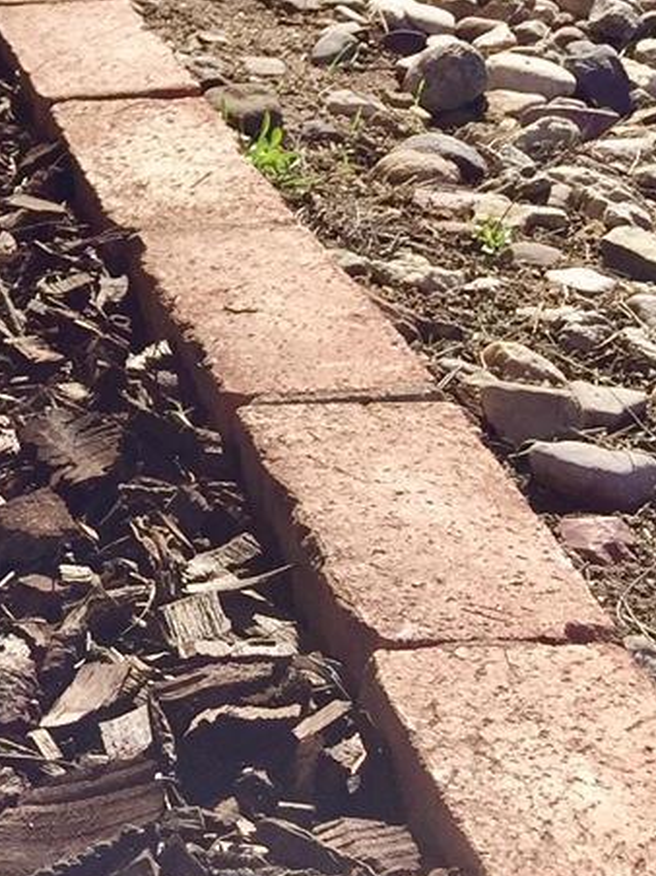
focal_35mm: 105
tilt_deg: -3.8
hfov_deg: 12.8
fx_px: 2654
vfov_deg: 17.0
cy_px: -437
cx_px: -512
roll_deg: +2.2
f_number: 2.2
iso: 32
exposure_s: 1/1799
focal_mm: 4.15
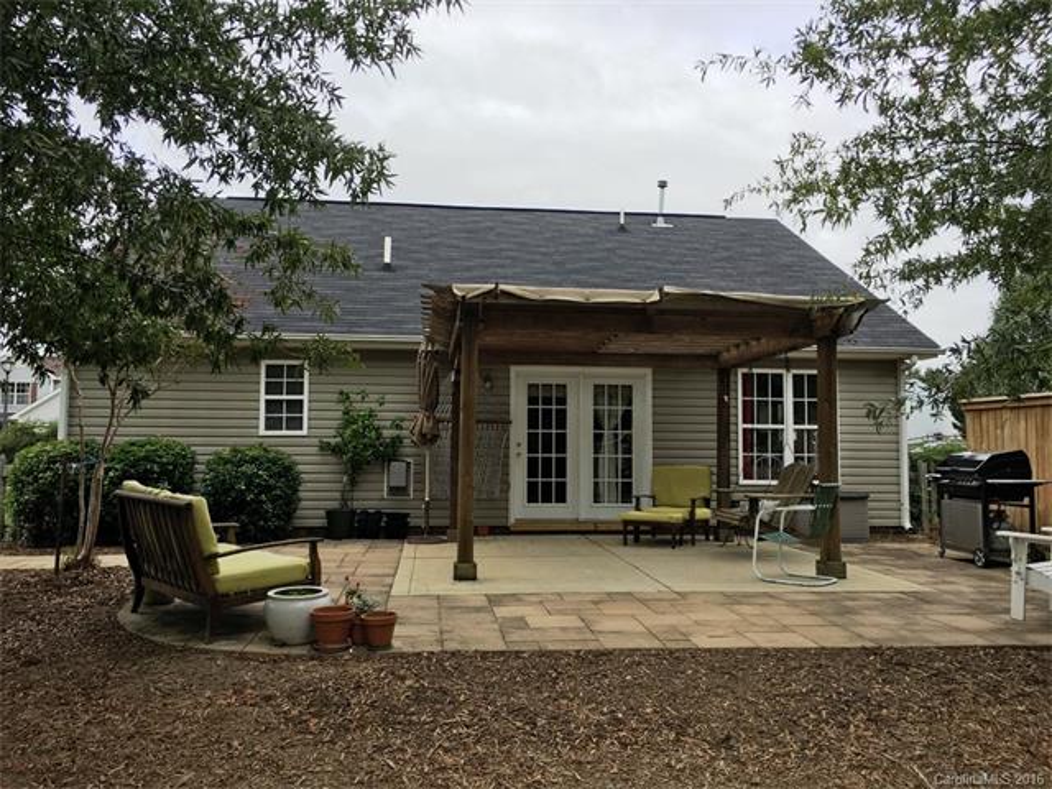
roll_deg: -0.2
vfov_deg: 48.2
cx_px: 526
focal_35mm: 29
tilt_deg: +6.0
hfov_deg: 61.7
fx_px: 881
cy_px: 394
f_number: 2.2
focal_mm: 4.15
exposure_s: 1/769
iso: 25
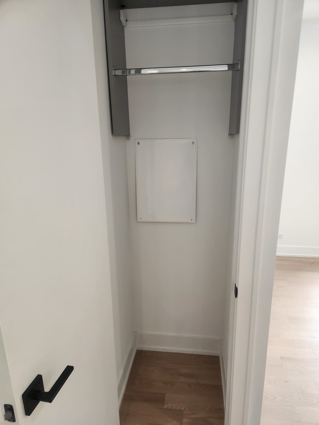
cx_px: 160
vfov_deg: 73.9
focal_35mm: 23
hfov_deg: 58.9
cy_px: 212
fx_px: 283
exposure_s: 1/120
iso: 100
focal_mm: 5.4
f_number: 1.8
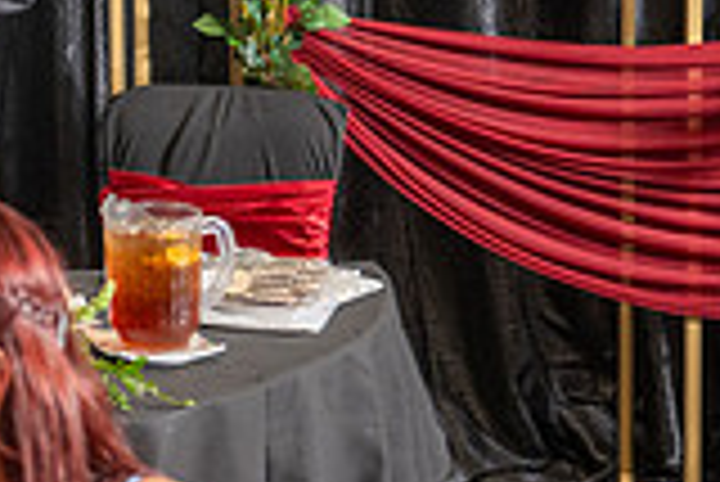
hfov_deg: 15.0
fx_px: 2542
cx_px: -346
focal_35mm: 127
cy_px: -160
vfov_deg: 10.6
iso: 800
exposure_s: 1/200
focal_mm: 35
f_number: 3.2
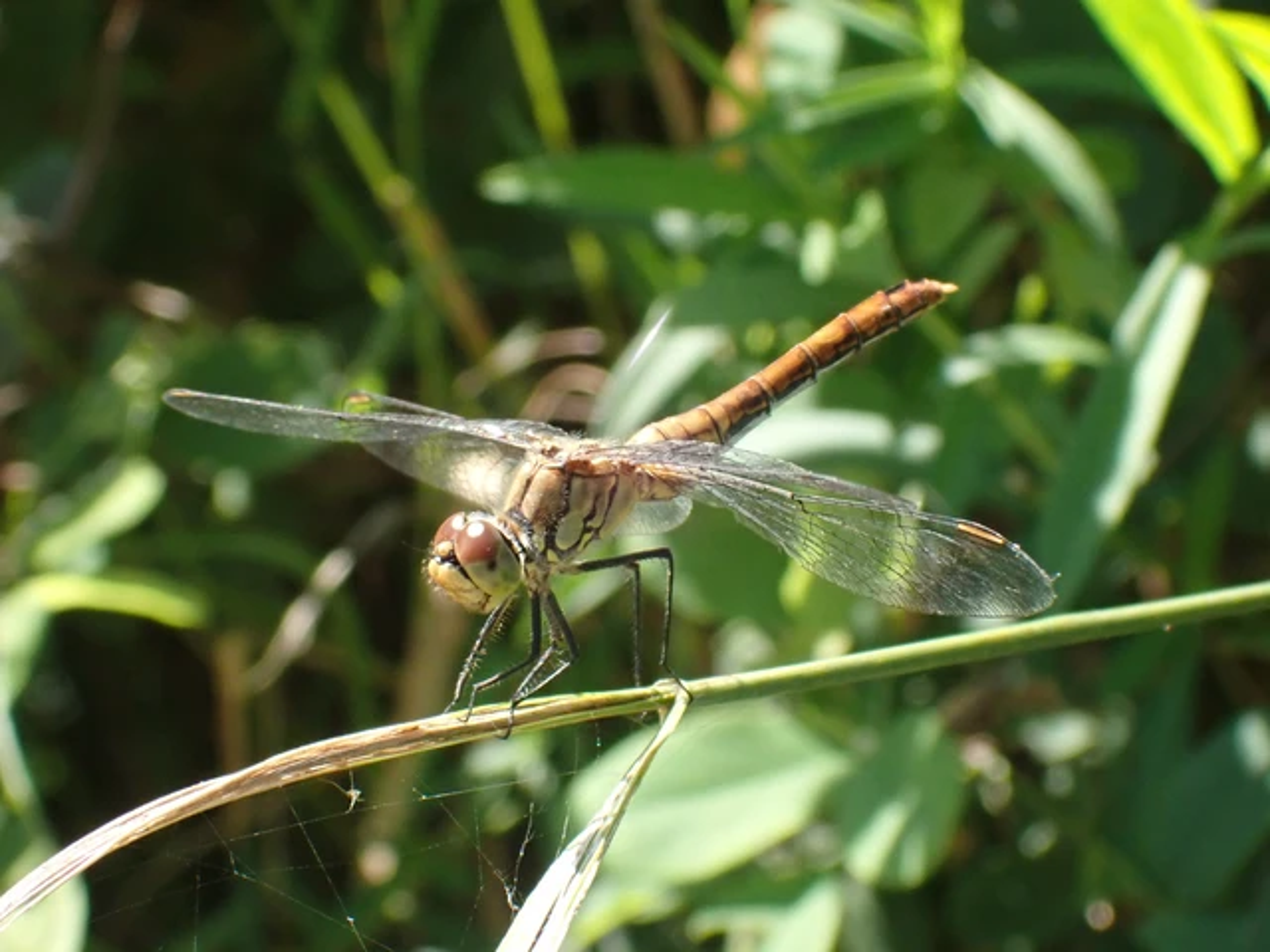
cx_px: 635
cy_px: 476
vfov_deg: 14.8
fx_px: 3669
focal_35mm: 100
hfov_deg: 19.6
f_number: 6.3
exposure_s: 1/400
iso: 640
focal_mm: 18
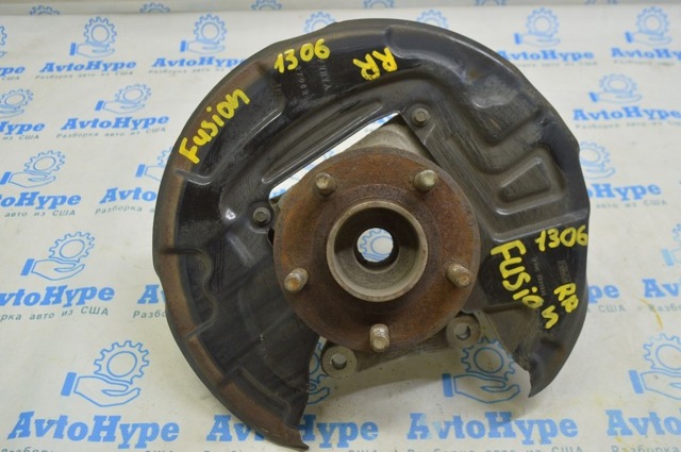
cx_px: 340
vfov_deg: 39.9
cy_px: 226
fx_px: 623
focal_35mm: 33
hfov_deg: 57.3
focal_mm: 22
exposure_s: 1/20
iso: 400
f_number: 5.6
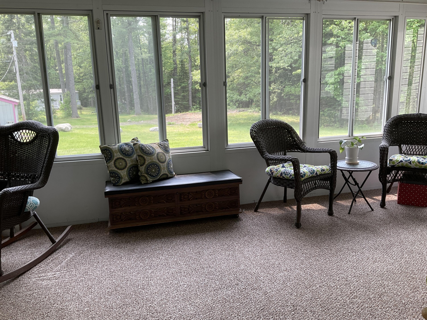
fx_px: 358
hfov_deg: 61.7
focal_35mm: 29
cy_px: 160
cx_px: 214
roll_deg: +1.3
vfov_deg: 48.2
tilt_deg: -12.0
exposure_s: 1/120
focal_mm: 3
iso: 32
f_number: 1.8
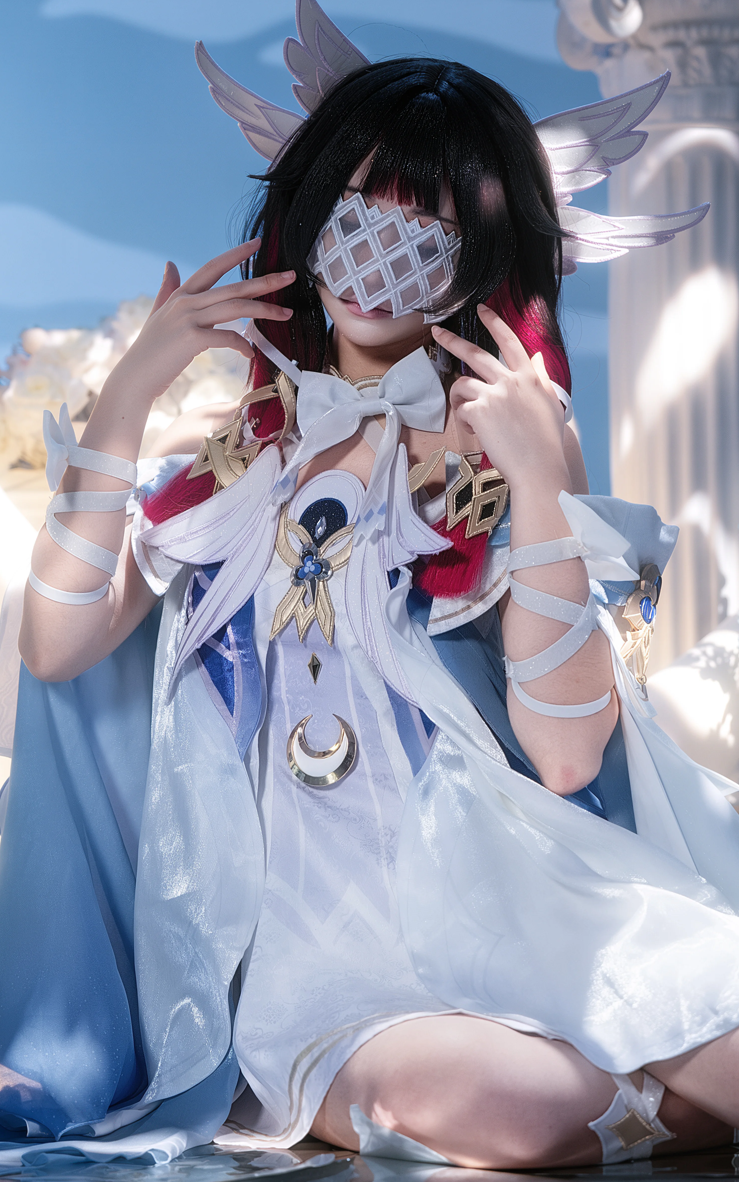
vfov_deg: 19.8
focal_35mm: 105
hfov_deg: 12.5
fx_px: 3384
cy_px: 560
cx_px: 371
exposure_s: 1/125
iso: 100
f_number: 2.8
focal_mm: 70
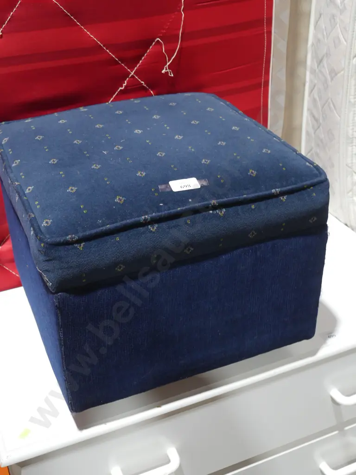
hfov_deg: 31.5
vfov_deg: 41.2
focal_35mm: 46
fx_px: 631
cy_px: 238
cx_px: 178
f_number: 5.1
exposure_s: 1/60
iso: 1000
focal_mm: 23
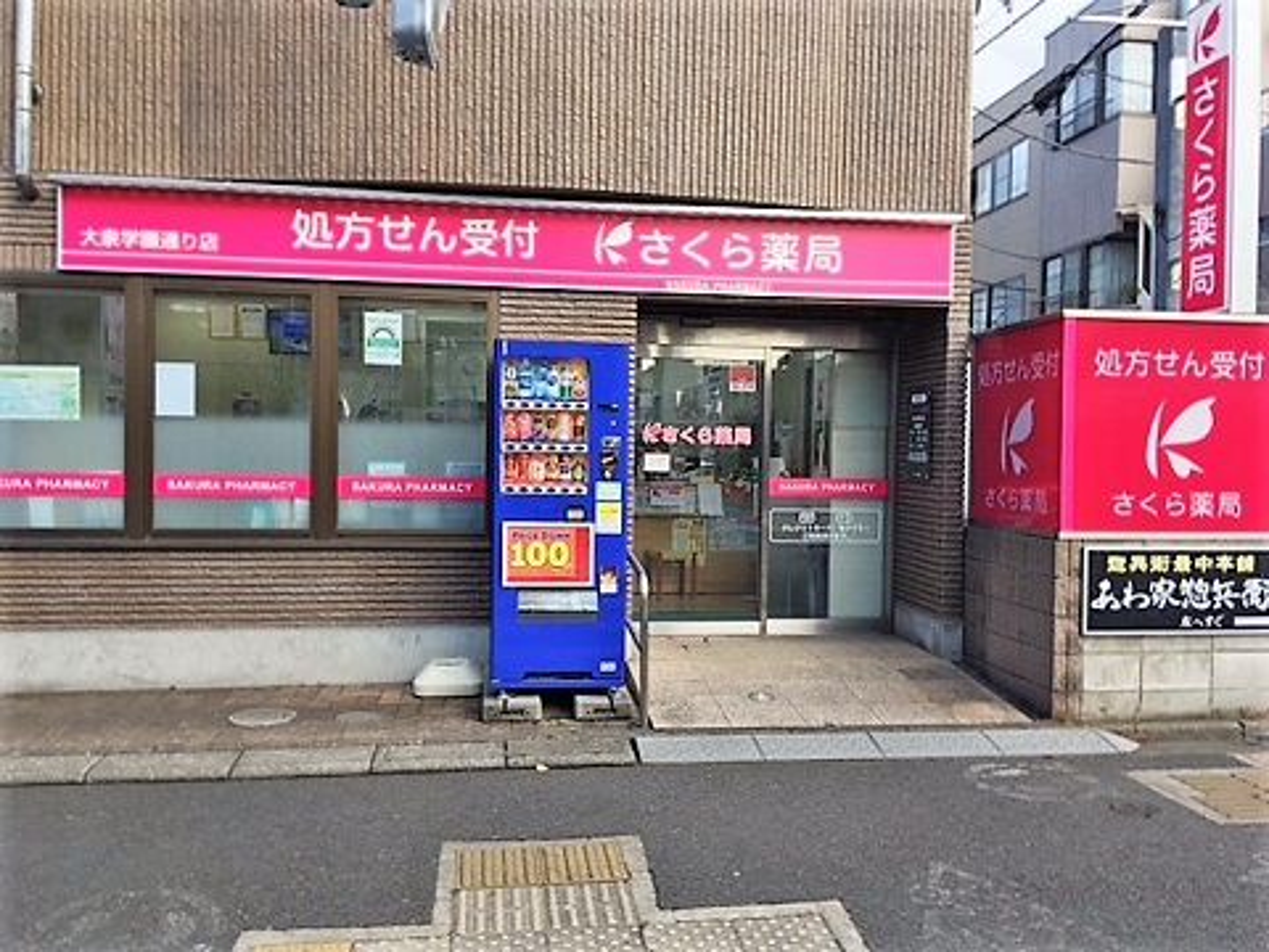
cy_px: 476
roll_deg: -1.6
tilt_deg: -2.8
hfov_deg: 61.7
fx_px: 1063
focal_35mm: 29
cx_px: 634
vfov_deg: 48.2
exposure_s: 1/158
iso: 25
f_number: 2.2
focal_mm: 4.15
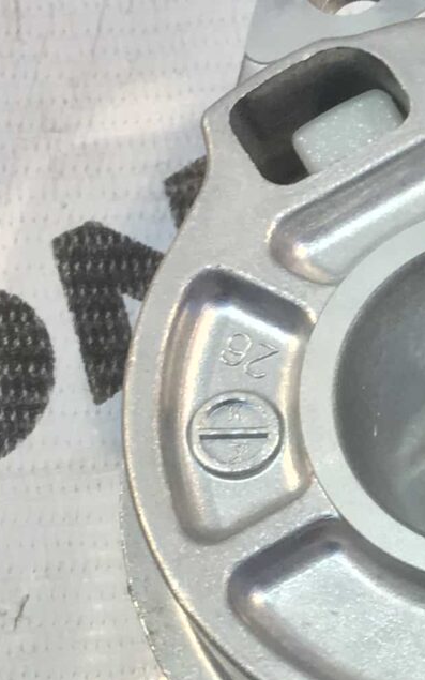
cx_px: 900
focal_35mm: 124
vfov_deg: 16.6
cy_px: 625
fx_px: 2297
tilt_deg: -70.2
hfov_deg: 9.7
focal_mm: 4.15
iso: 32
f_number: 2.2
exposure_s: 1/33
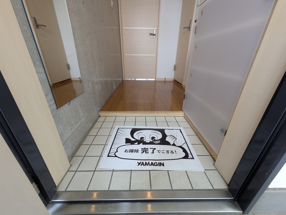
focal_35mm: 14
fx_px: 116
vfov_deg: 85.7
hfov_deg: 102.1
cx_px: 143
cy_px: 108
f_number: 2.2
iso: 41
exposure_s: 1/40
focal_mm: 1.83
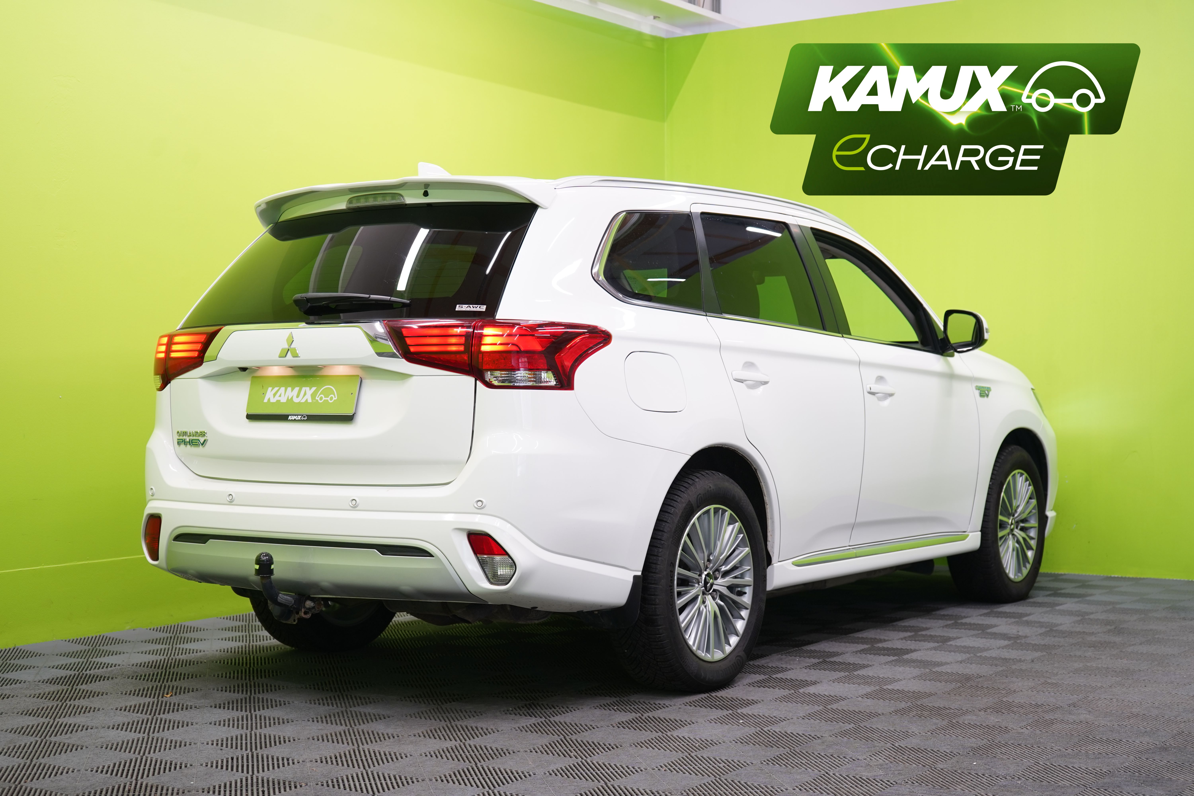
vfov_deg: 27.0
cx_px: 597
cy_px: 398
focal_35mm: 50
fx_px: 1658
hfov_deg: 39.6
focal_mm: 50
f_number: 5
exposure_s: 1/30
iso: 400
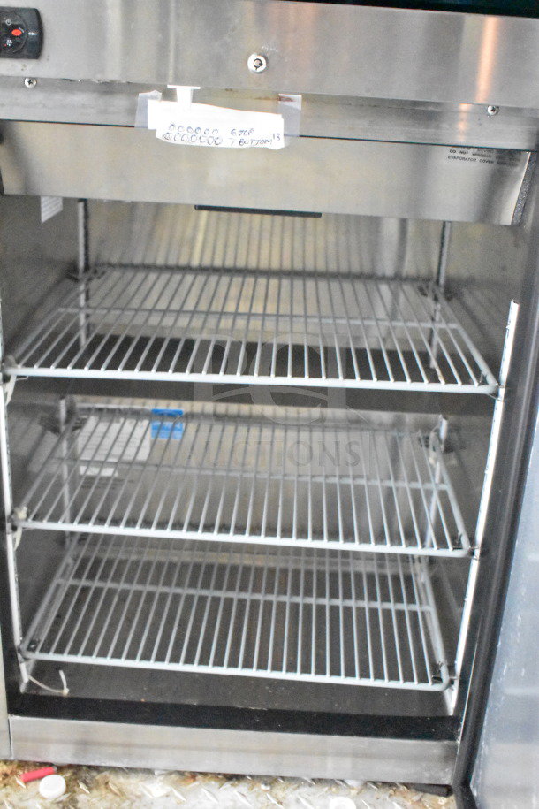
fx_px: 909
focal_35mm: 40
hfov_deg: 33.0
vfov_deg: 47.9
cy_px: 404
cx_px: 270
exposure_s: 1/30
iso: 25600
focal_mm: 27
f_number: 4
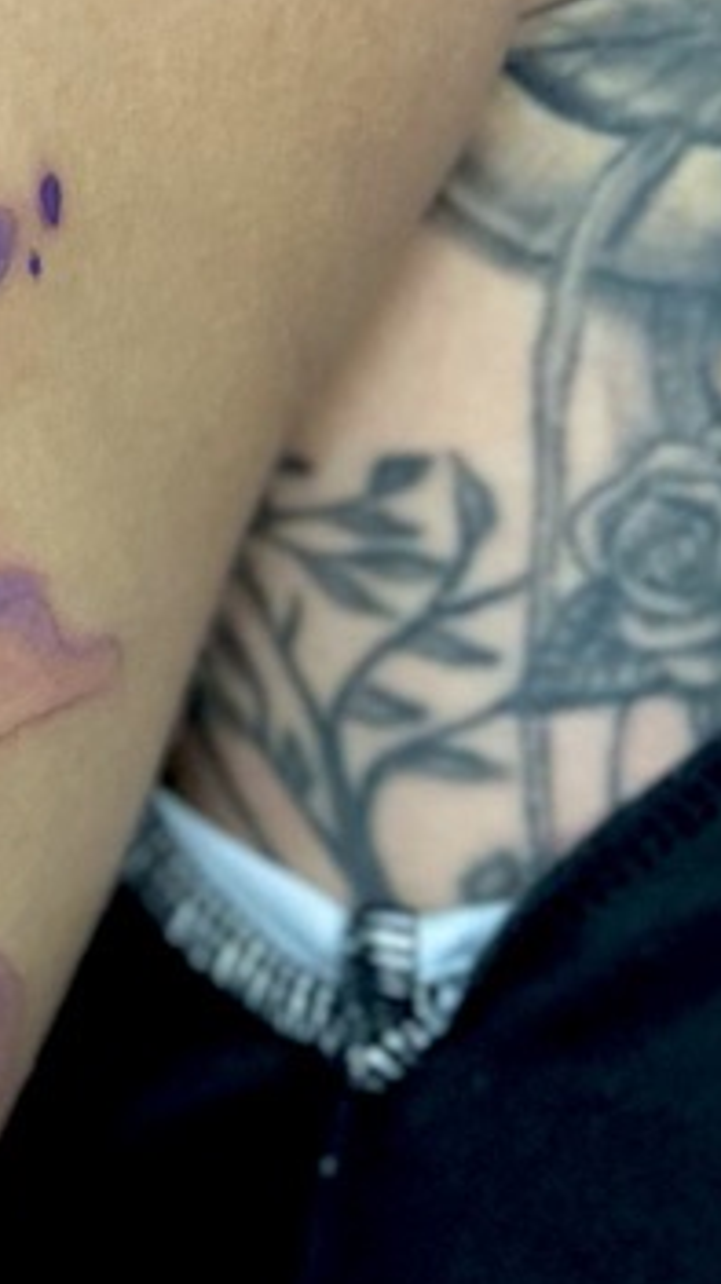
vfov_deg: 13.6
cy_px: -70
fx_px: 5277
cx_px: -1321
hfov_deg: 7.1
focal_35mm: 155
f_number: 1.5
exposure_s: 1/72
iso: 125
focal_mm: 5.7
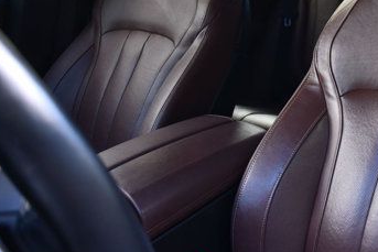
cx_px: 318
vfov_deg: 23.7
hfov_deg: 34.2
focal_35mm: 56
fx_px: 588
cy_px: 39
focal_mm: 20
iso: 800
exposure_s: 1/125
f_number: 3.5
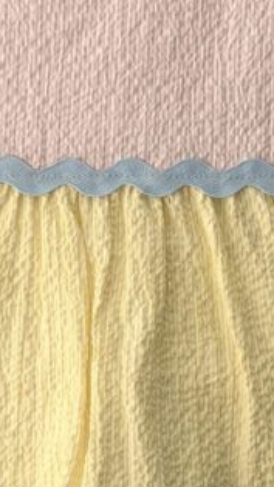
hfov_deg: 11.2
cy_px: 212
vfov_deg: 19.8
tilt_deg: -6.5
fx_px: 1396
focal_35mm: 108
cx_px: 94
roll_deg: -2.2
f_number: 1.6
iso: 50
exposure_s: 1/332
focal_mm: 5.1
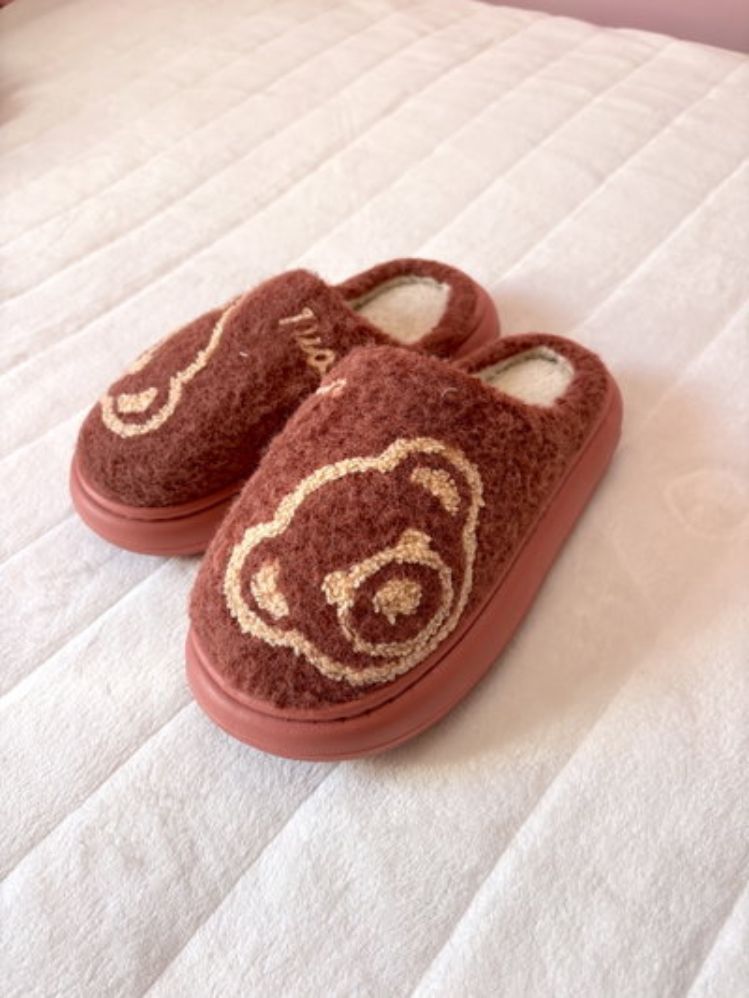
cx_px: 374
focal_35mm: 26
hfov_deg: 53.1
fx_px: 750
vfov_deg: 67.3
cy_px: 499
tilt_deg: -47.1
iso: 125
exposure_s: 1/121
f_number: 1.6
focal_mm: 5.96
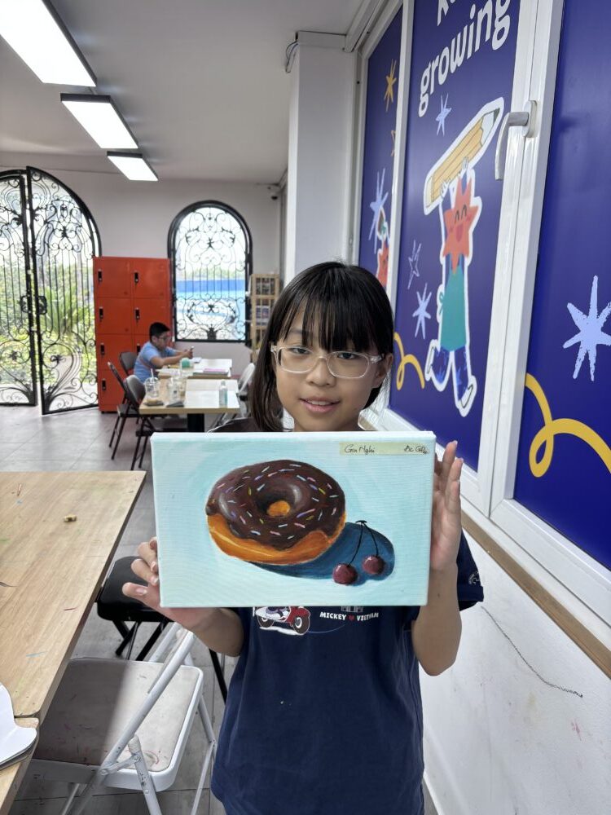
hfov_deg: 53.1
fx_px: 612
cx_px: 306
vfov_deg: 67.3
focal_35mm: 26
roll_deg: -2.0
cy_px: 408
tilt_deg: -12.5
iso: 40
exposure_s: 1/100
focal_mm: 5.96
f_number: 1.6
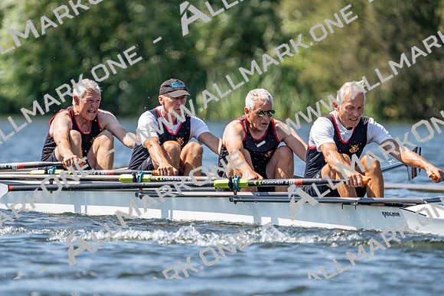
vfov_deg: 2.6
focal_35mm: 535
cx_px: 222
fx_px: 6600
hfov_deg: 3.9
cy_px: 148
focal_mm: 535
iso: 500
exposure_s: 1/2000
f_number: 6.3
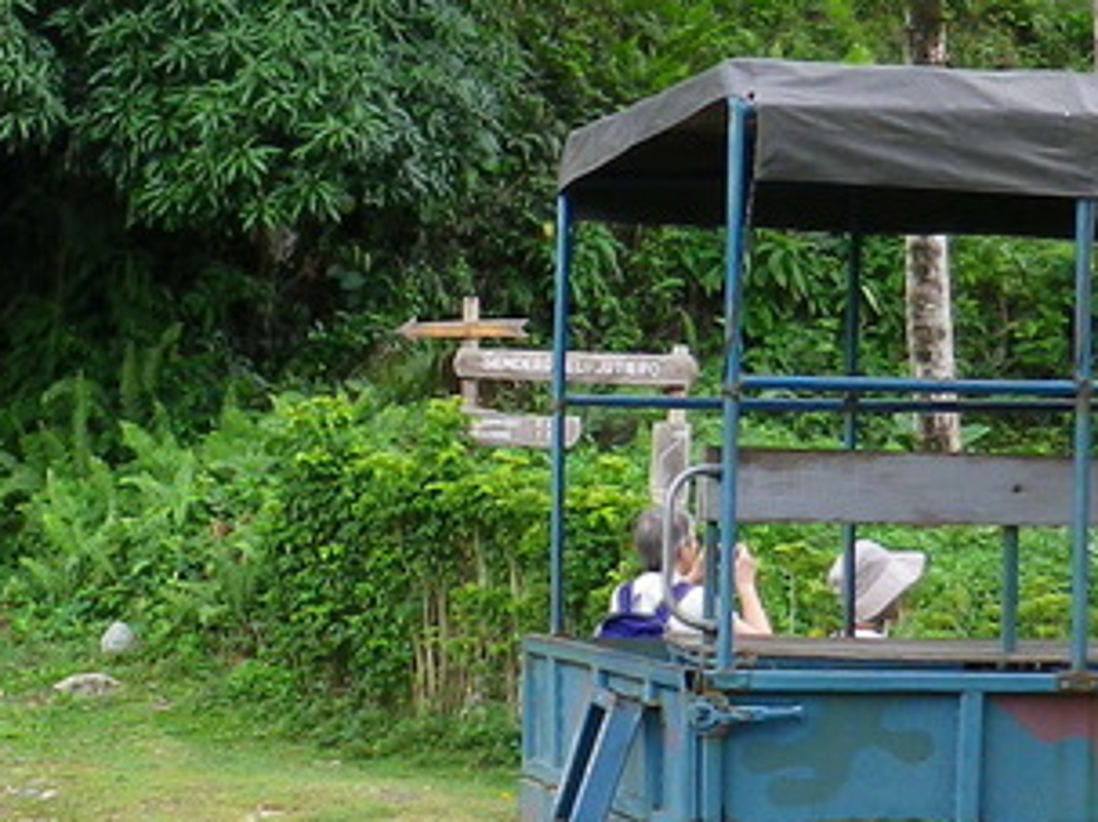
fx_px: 3519
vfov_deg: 13.3
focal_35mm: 111
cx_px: 91
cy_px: 561
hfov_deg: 17.4
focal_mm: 5
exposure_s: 1/125
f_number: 3.2
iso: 80
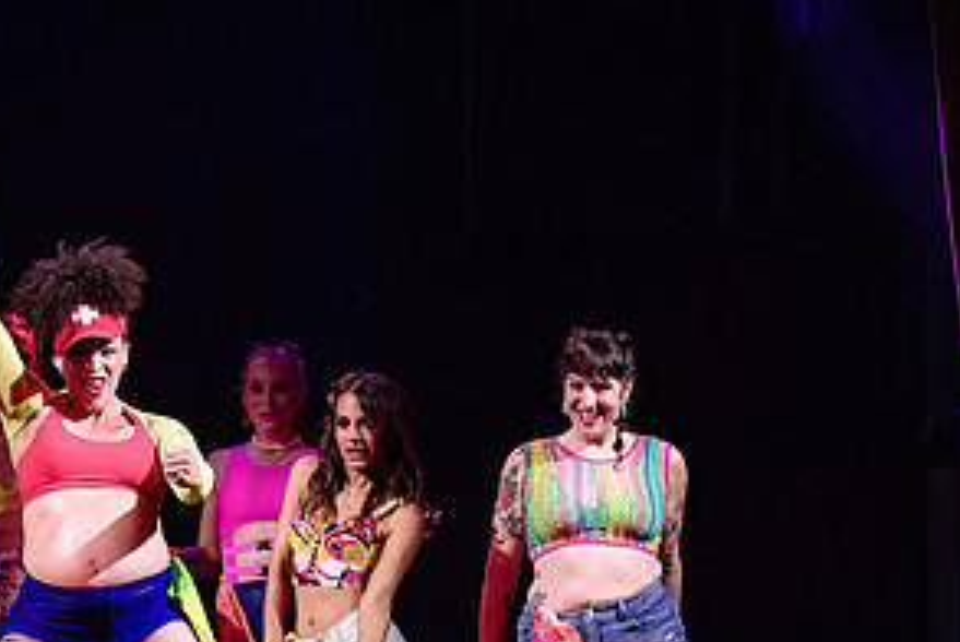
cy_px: 483
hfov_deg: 8.6
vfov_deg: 5.8
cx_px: 238
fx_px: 6380
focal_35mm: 239
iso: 1600
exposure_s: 1/250
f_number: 2.8
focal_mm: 98
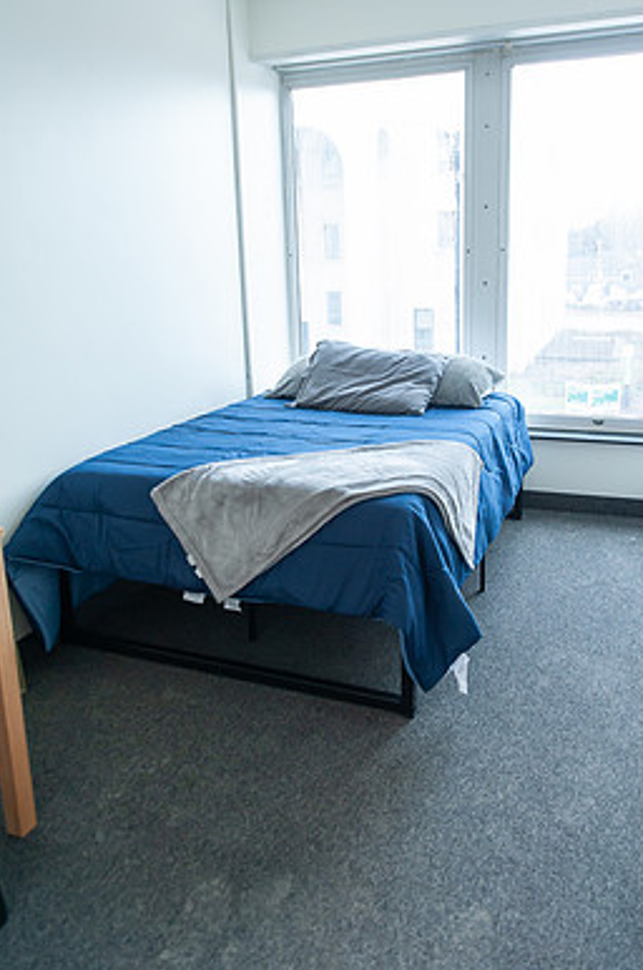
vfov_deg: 65.3
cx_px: 358
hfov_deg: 46.2
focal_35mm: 28
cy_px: 425
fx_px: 753
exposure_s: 1/125
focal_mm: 24
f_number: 3.5
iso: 640
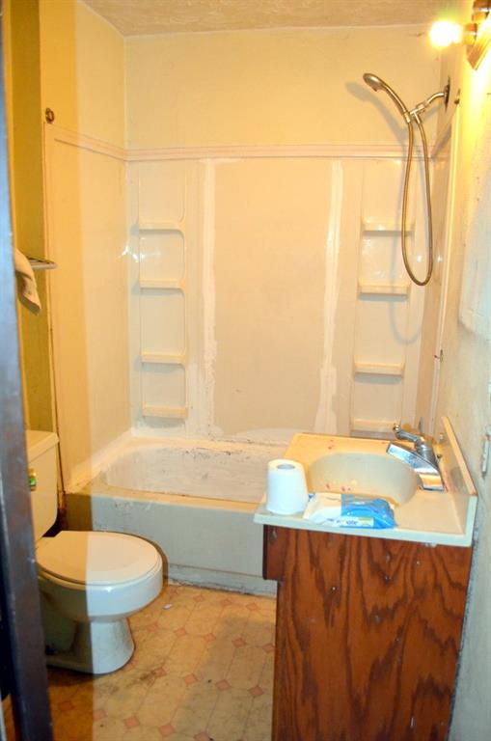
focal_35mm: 27
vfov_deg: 67.5
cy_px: 370
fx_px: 555
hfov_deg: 47.8
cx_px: 246
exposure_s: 1/60
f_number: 3.5
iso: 2800
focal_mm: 18
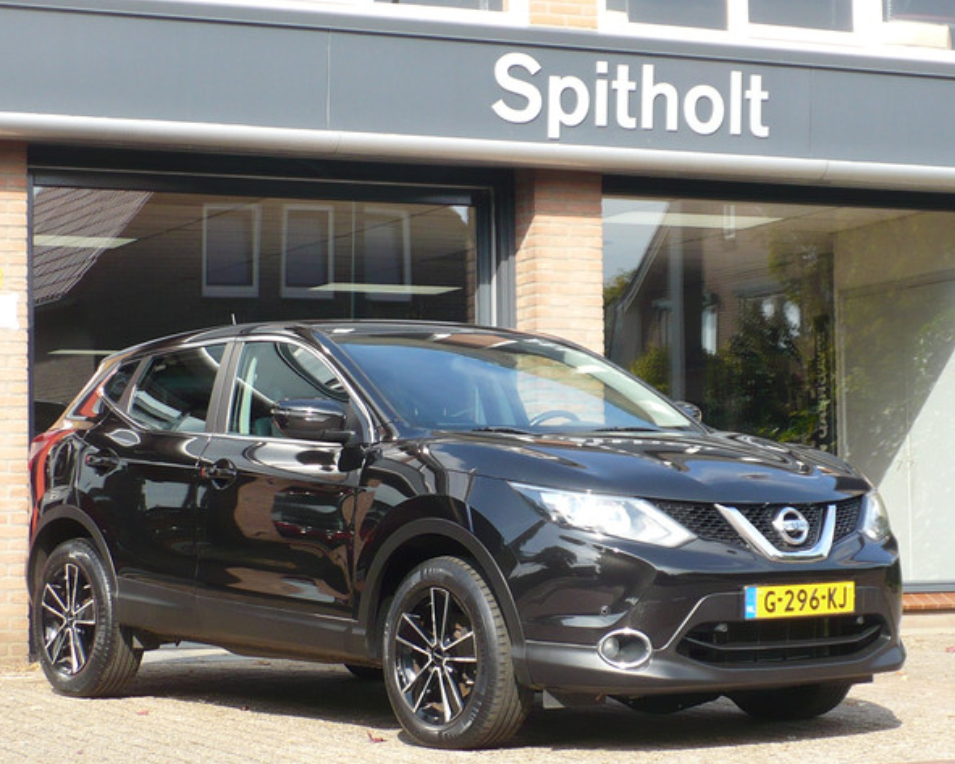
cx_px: 469
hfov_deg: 20.4
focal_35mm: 94
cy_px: 386
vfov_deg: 16.4
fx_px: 2657
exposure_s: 1/400
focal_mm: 9.9
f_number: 3.1
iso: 100
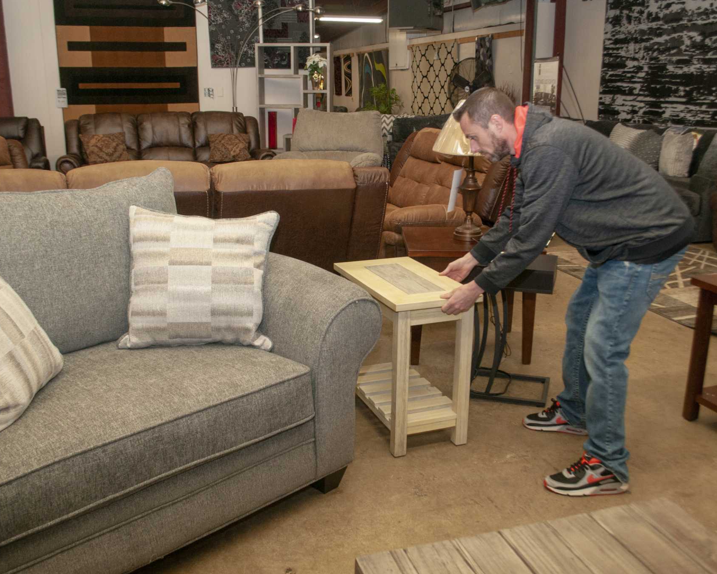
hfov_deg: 52.8
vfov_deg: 43.4
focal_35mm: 34
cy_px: 287
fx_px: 721
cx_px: 360
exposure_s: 1/125
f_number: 5
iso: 400
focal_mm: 20
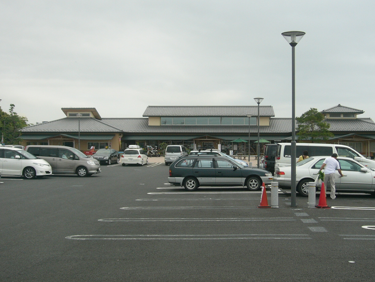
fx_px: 488
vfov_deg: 32.2
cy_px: 132
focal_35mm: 45
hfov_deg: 42.0
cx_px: 202
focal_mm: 6.5
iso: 50
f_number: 8.3
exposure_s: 1/100
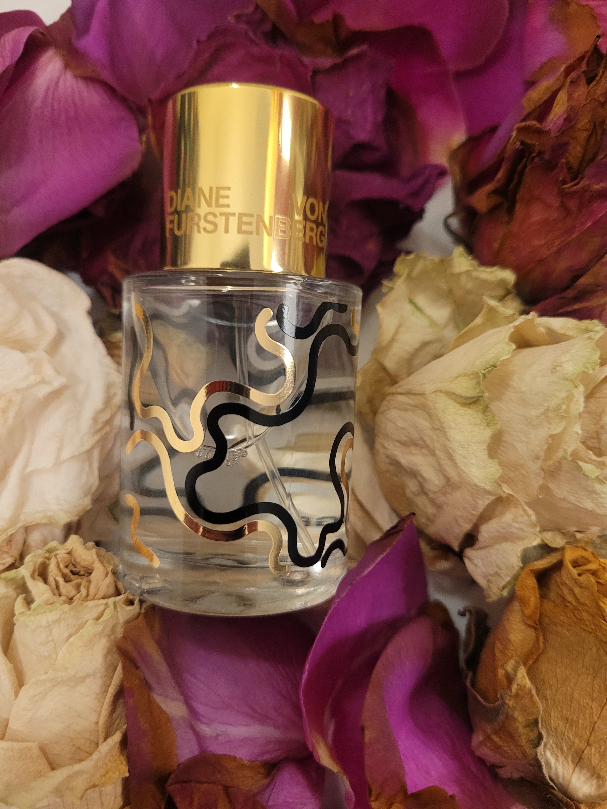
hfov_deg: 53.1
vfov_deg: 67.3
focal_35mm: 26
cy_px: 404
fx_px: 608
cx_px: 304
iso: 400
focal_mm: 5.4
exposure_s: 1/40
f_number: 1.8
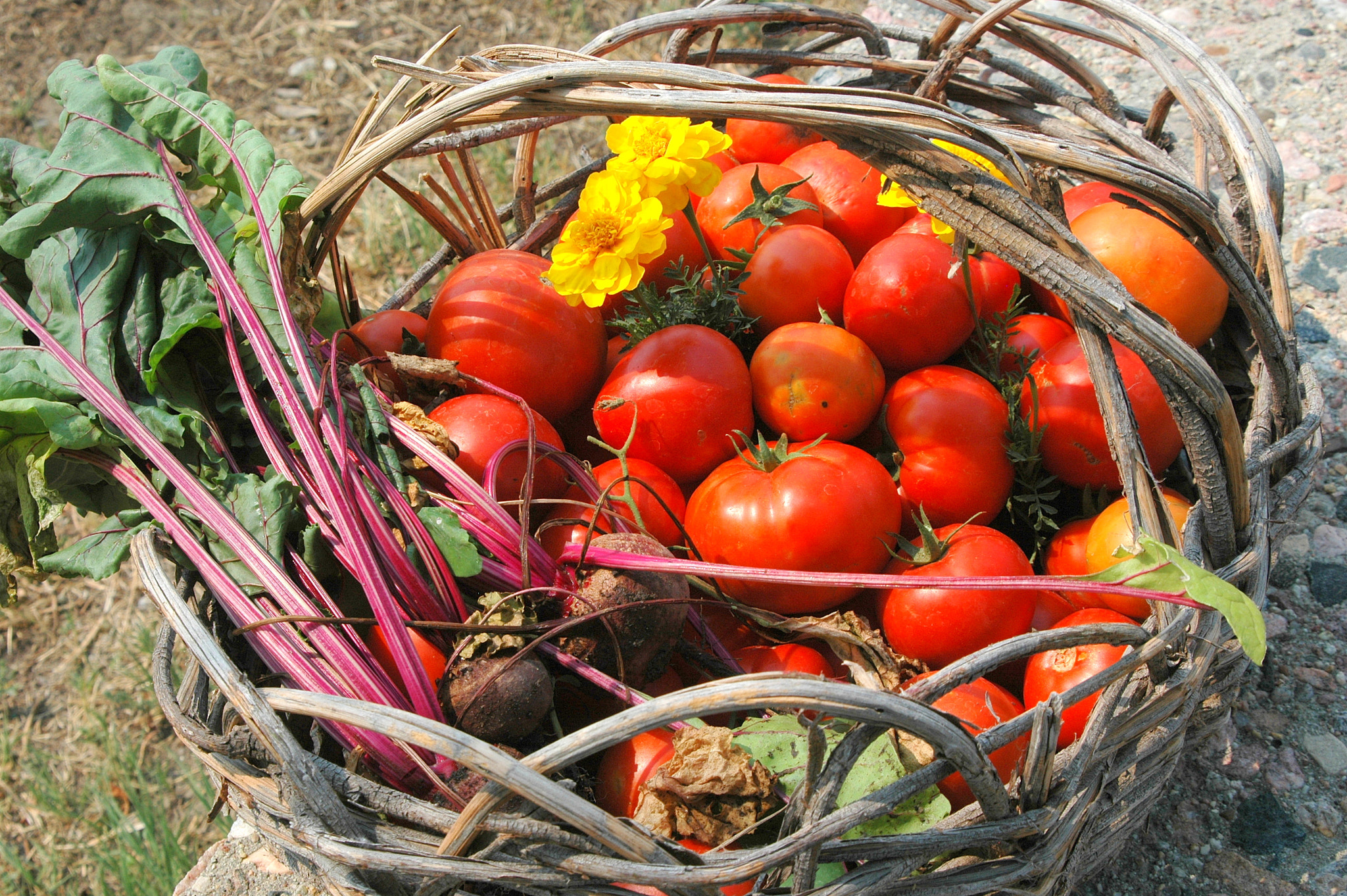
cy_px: 448
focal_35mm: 63
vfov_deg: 21.5
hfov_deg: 31.9
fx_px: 2355
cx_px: 674
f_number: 9
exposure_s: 1/320
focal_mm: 42
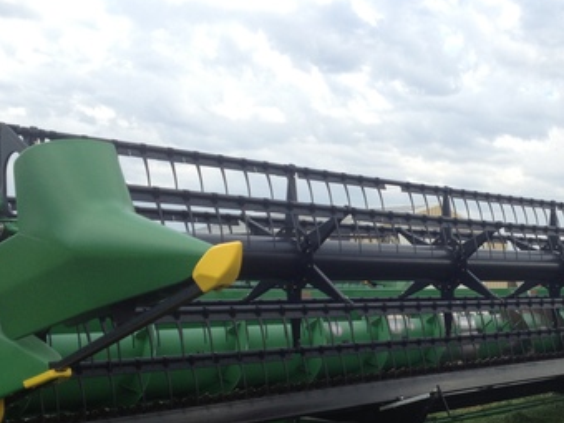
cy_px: 314
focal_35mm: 56
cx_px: 411
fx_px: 912
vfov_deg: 25.8
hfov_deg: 33.8
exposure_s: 1/673
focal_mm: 4.28
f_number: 2.4
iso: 64
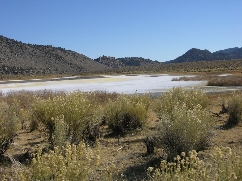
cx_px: 121
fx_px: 378
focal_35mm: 54
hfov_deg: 35.5
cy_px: 90
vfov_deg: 27.0
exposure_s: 1/402
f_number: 5.5
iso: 50
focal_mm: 13.7
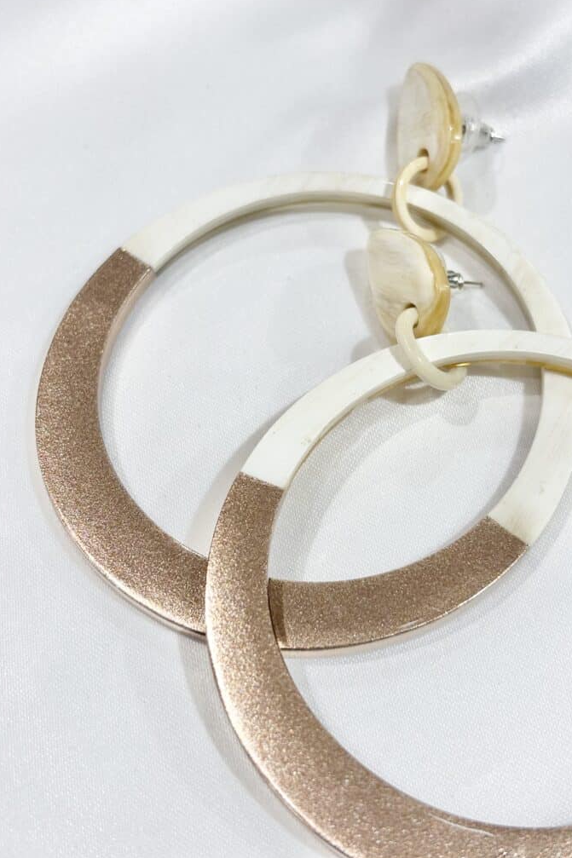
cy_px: 430
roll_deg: +8.3
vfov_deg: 36.3
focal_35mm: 55
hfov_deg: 24.6
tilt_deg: -43.6
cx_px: 321
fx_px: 1311
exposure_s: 1/255
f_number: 1.6
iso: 32
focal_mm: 5.96
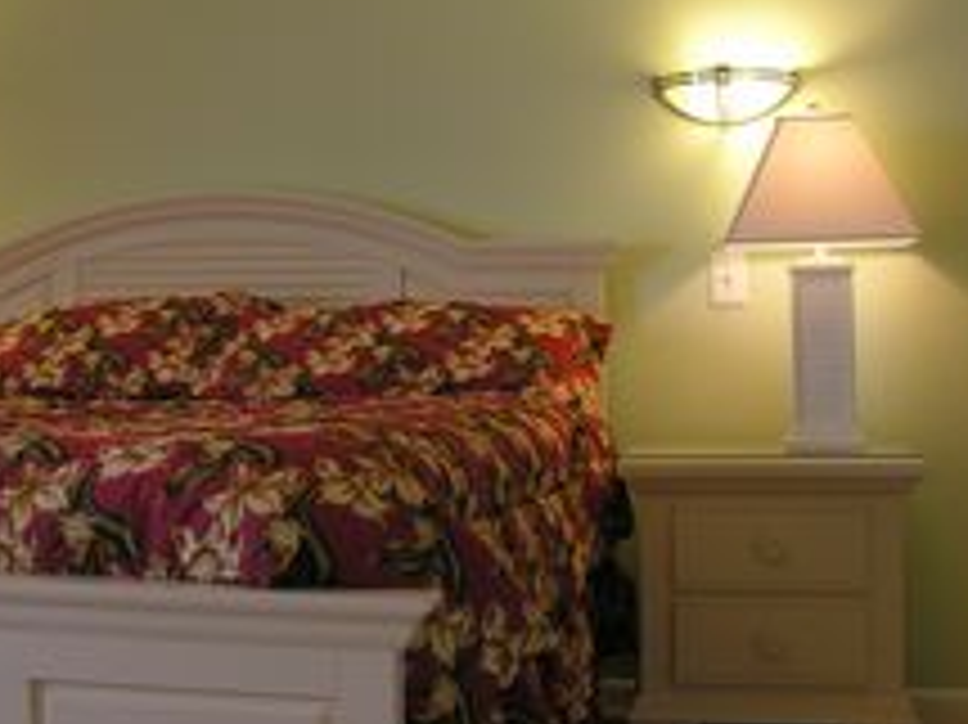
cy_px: 297
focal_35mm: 60
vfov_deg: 24.4
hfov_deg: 31.8
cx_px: 275
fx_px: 1677
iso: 50
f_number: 2.8
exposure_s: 1/15.5
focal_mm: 8.9
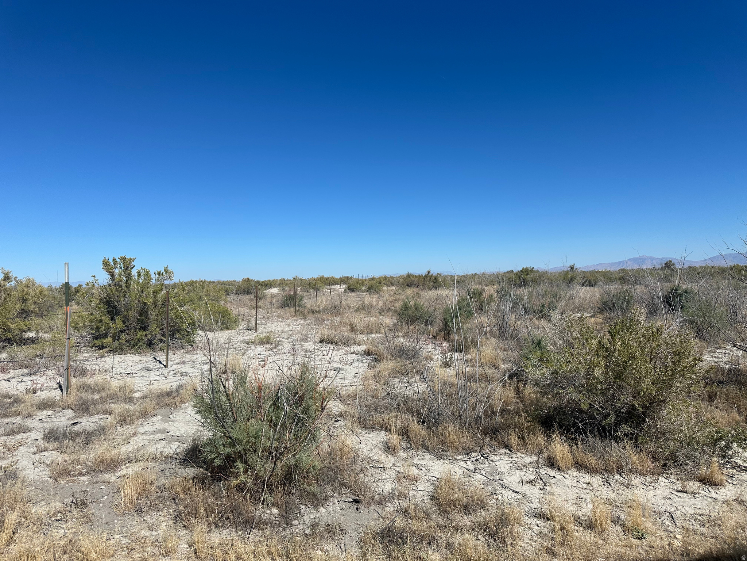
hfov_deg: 71.6
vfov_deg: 56.8
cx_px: 374
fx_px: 518
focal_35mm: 24
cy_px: 280
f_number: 1.78
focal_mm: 6.86
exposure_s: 1/8929
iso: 80
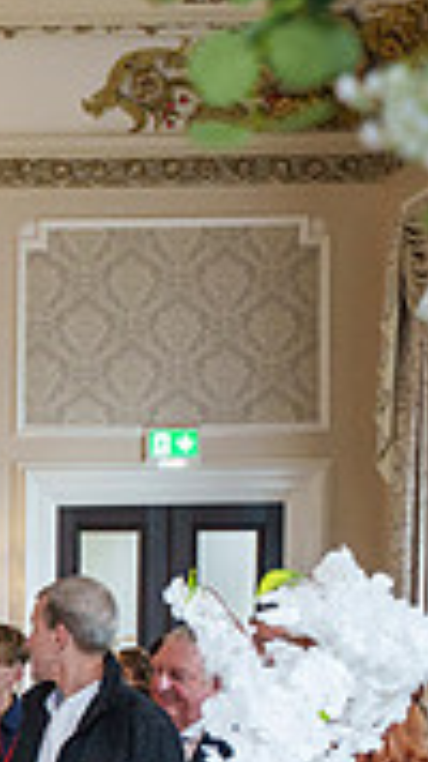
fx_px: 2726
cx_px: -539
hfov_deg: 8.3
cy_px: 824
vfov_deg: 15.5
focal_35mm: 135
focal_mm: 38
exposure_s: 1/320
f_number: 4
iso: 1600
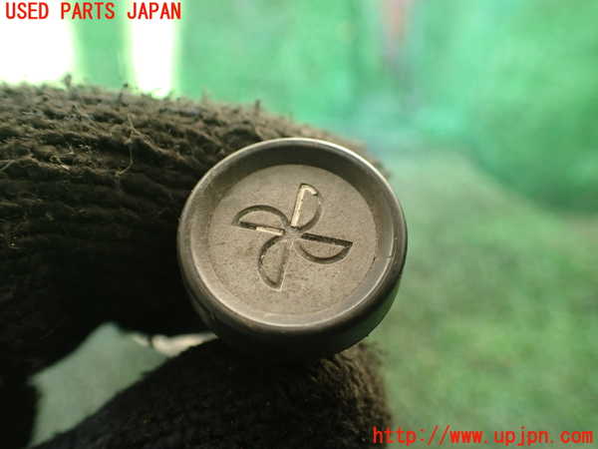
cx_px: 299
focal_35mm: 30
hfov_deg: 60.0
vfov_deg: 46.8
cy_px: 224
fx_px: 518
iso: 320
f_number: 2.3
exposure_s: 1/125
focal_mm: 5.4
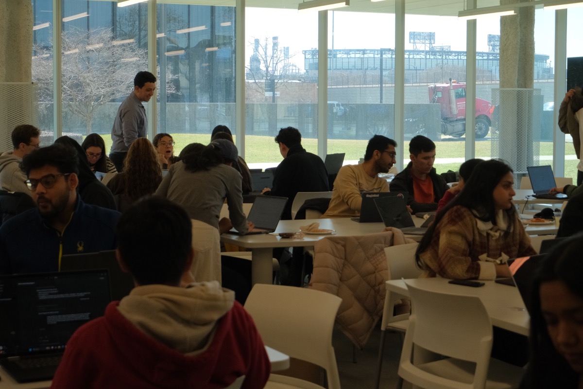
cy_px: 194
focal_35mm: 67
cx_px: 292
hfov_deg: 30.1
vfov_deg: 20.3
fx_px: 1085
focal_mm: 44.5
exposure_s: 1/500
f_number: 5.6
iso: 1600
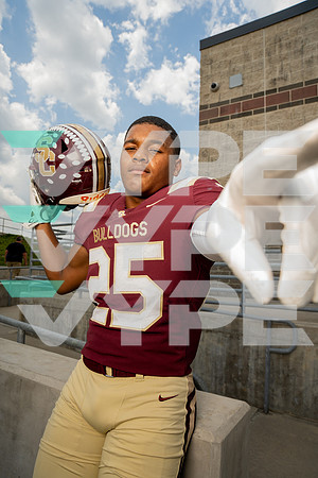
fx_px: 318
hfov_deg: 53.1
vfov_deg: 73.7
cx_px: 159
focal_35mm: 24
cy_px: 239
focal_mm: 24
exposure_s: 1/200
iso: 50
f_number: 6.3
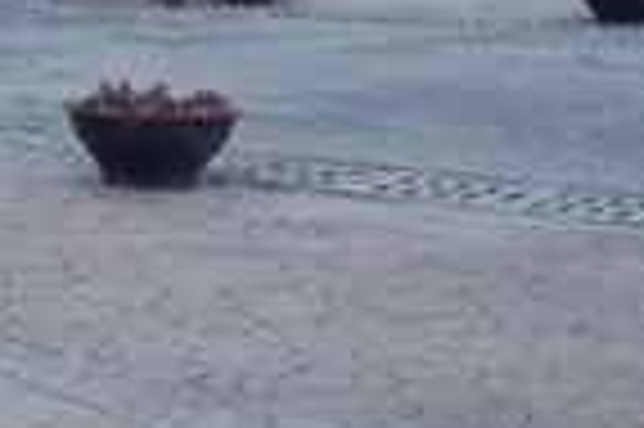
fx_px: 2251
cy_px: -124
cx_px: -676
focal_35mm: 126
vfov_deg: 10.6
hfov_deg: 13.7
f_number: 7.1
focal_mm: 30
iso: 16000
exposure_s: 1/125
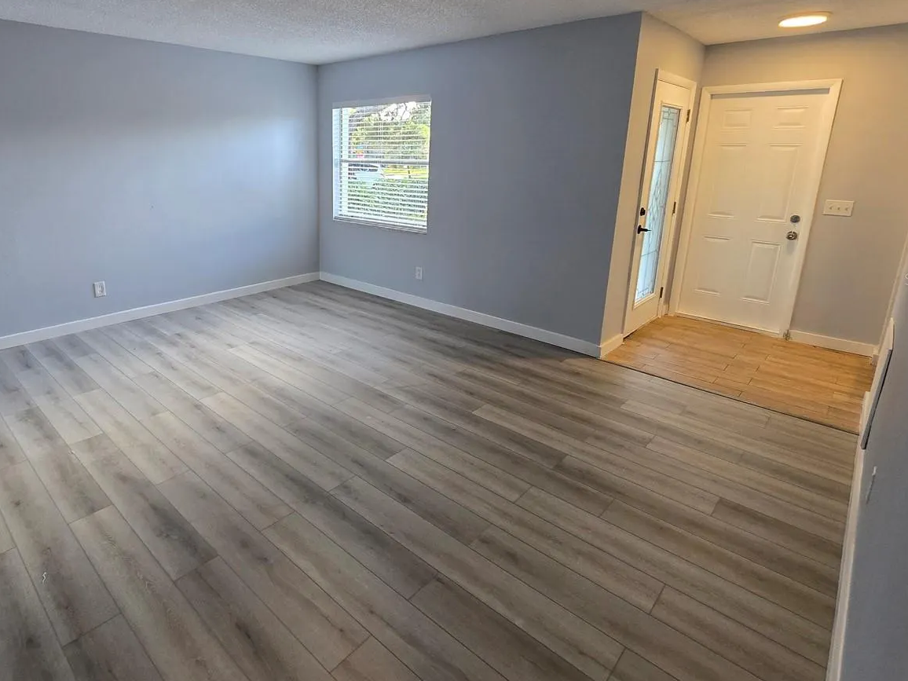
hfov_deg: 86.3
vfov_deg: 71.0
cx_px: 350
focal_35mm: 18
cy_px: 279
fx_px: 472
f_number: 2.2
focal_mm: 2.2
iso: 200
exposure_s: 1/60
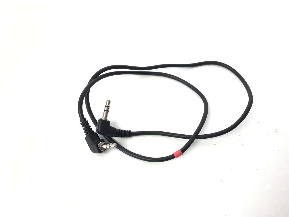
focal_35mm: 31
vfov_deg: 45.4
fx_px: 259
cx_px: 144
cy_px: 108
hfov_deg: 58.4
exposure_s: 1/30
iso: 25
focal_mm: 3.3
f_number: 2.4
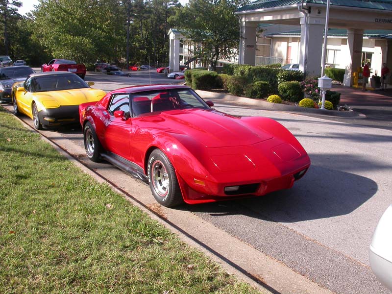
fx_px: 430
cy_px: 147
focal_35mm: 38
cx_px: 196
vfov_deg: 37.7
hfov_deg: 49.0
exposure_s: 1/224
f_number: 6
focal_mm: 7.85
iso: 100
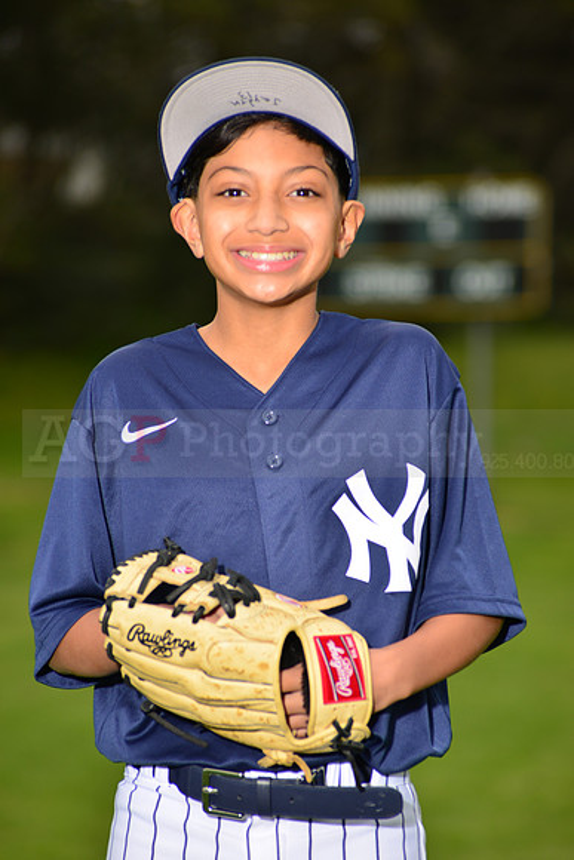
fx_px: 4780
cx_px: 287
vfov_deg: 10.3
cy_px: 430
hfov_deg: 6.9
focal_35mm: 200
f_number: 6.3
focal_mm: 200
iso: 200
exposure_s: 1/200
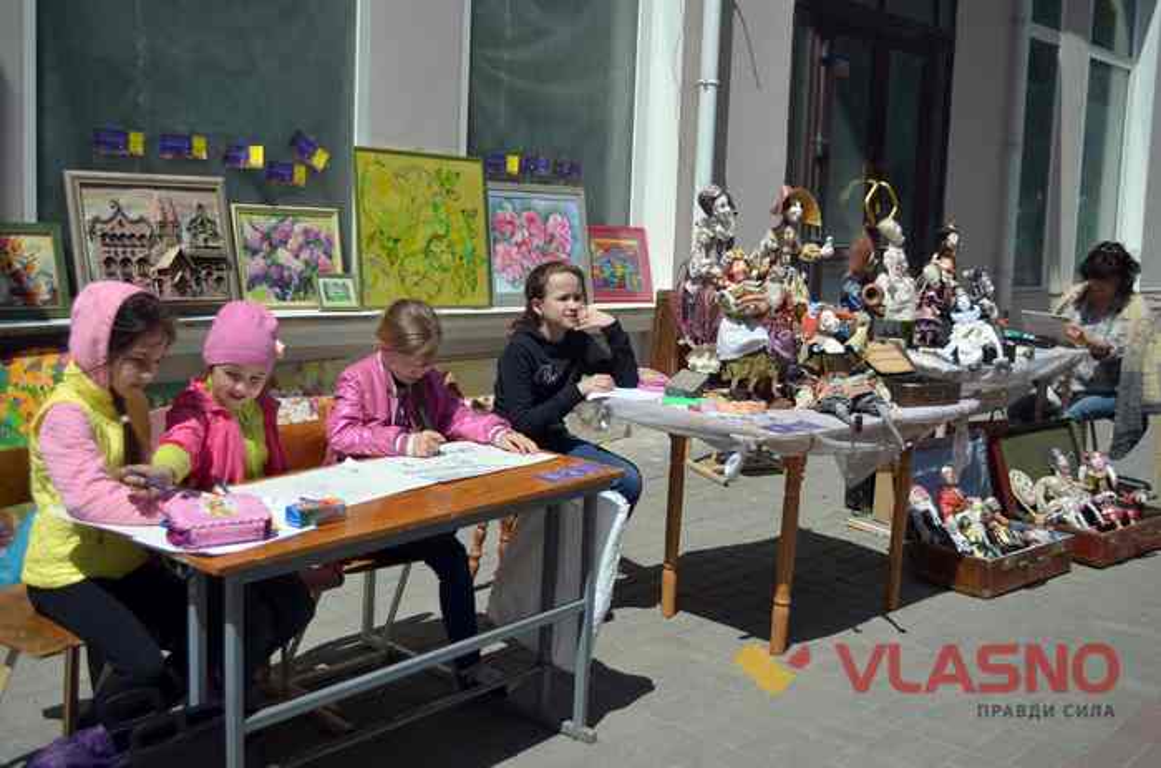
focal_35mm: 39
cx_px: 580
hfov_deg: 49.7
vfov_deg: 34.0
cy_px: 384
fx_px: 1255
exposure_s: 1/1600
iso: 100
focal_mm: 26
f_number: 4.2
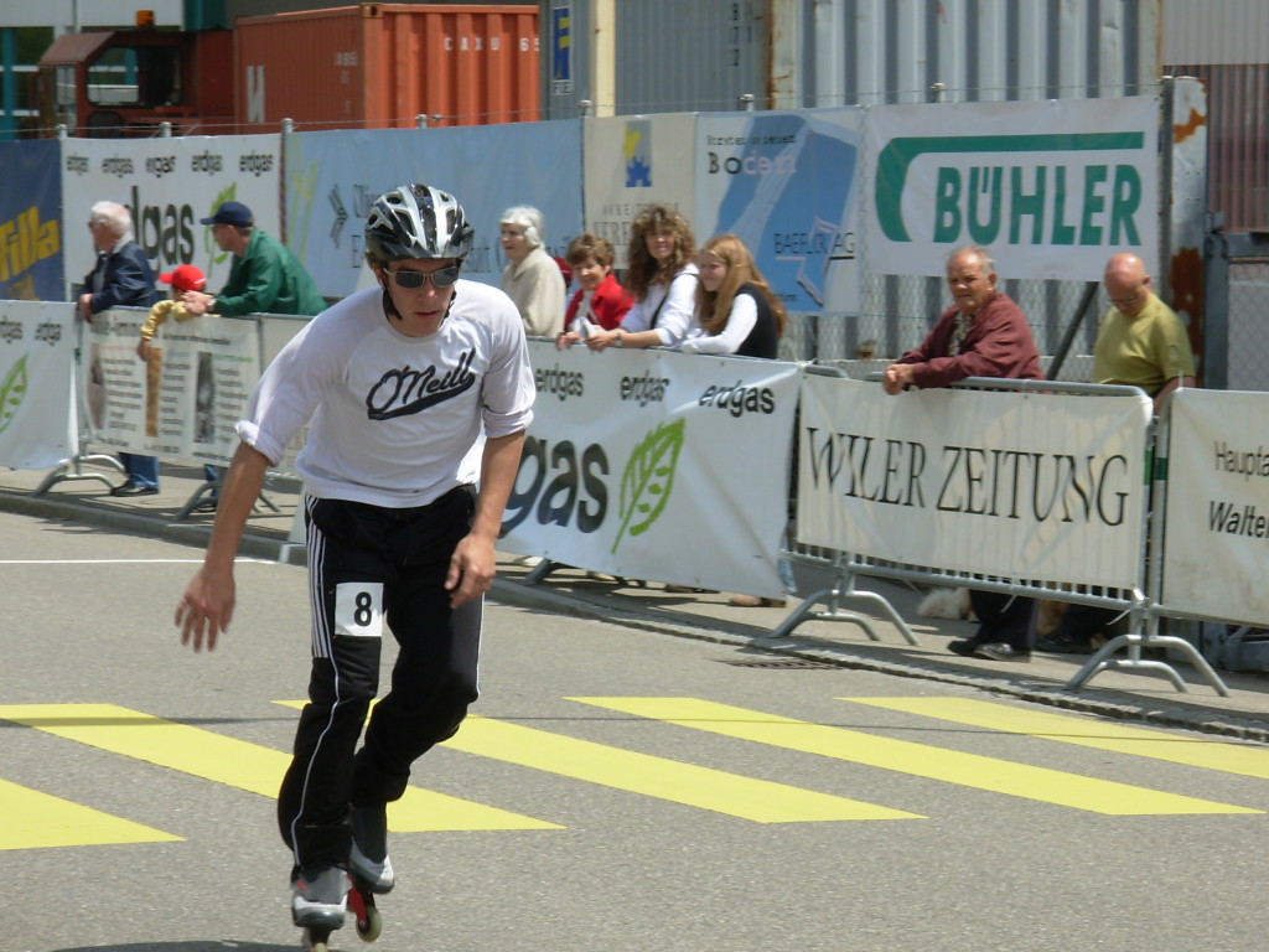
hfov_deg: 13.9
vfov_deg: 10.4
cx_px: 634
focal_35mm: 142
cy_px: 476
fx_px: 5206
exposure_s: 1/256
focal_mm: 23.5
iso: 50
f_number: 7.7
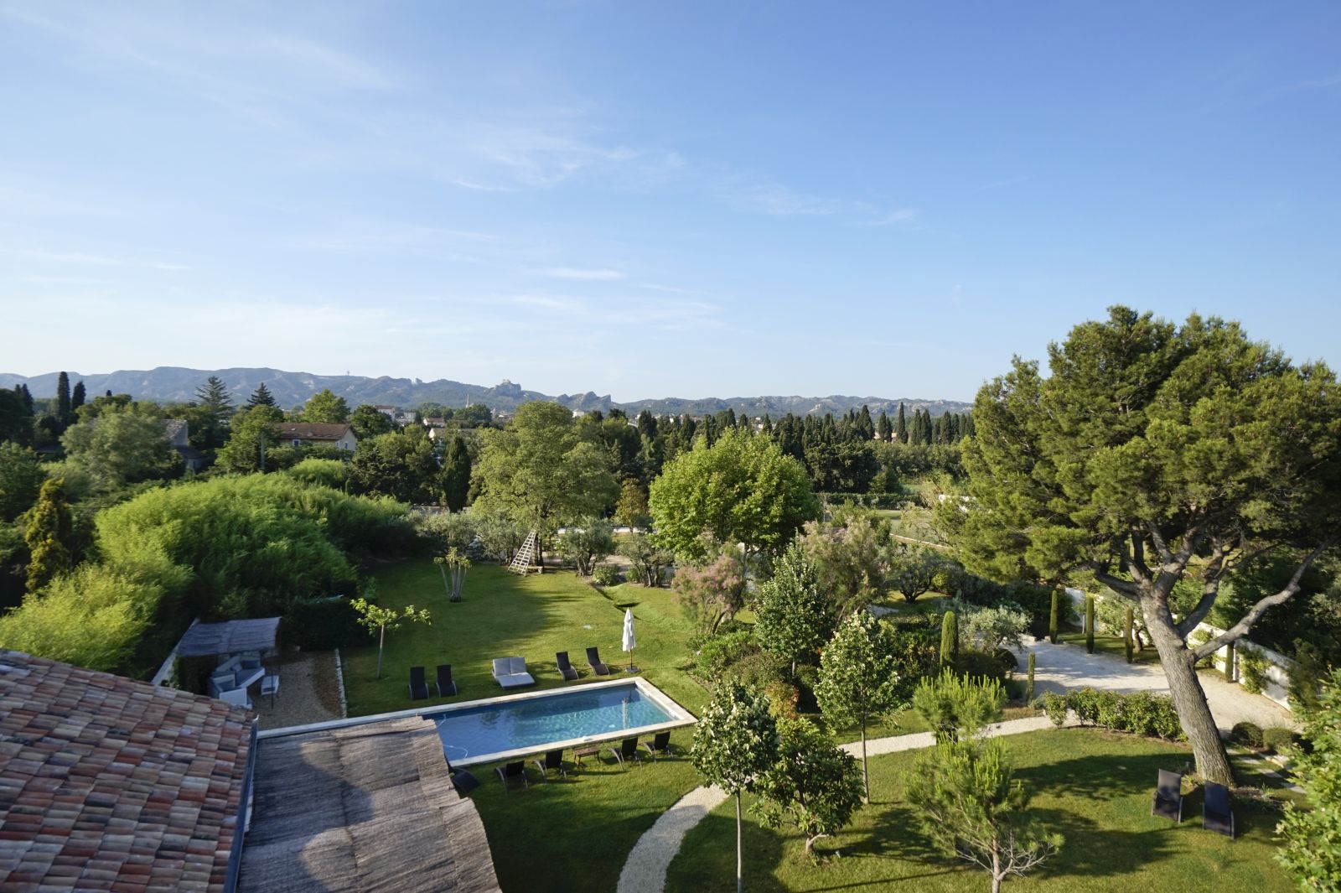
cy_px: 446
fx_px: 670
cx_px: 670
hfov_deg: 90.0
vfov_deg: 67.3
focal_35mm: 18
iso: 100
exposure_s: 1/200
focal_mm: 12
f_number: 8
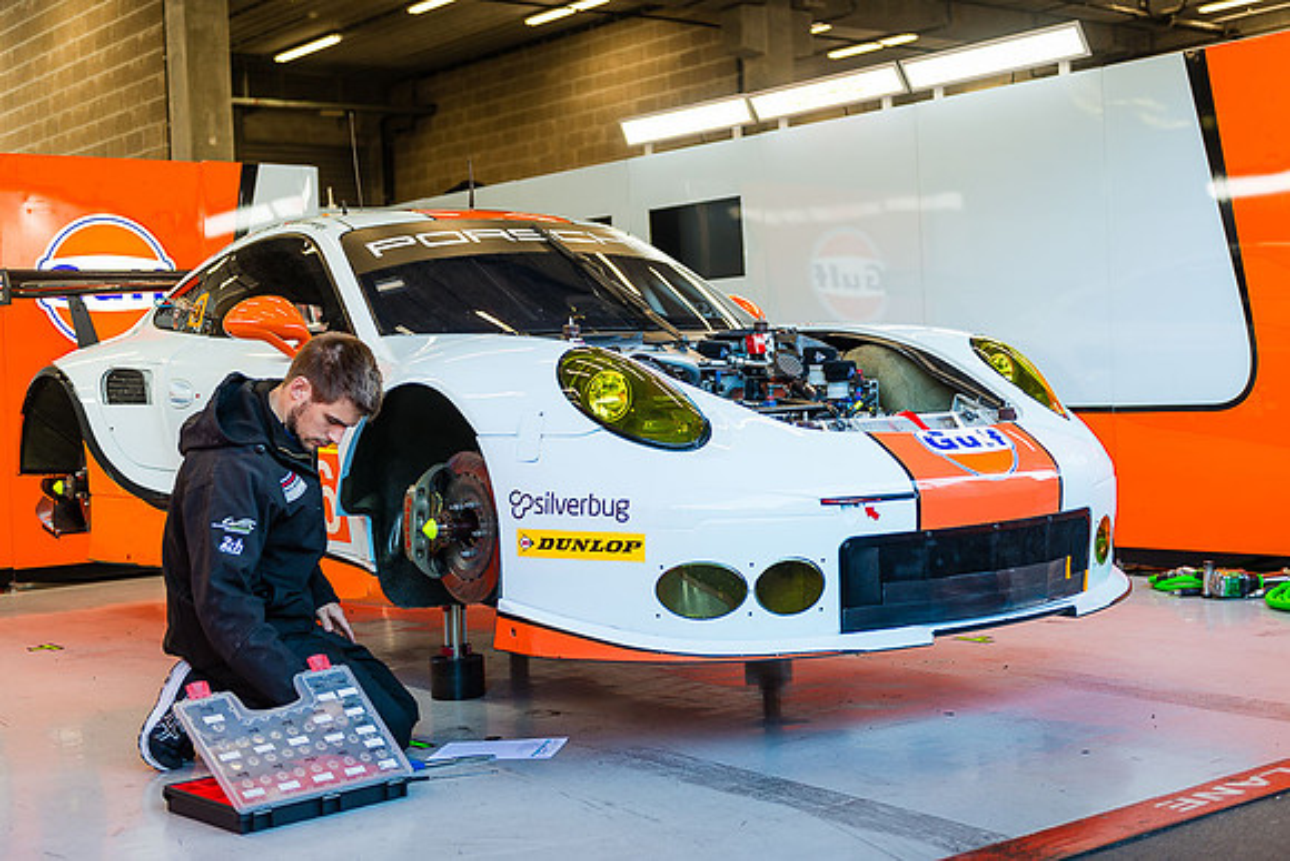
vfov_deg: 26.4
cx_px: 669
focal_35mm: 51
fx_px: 1832
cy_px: 403
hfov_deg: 38.8
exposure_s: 1/80
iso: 100
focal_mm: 48
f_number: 2.8
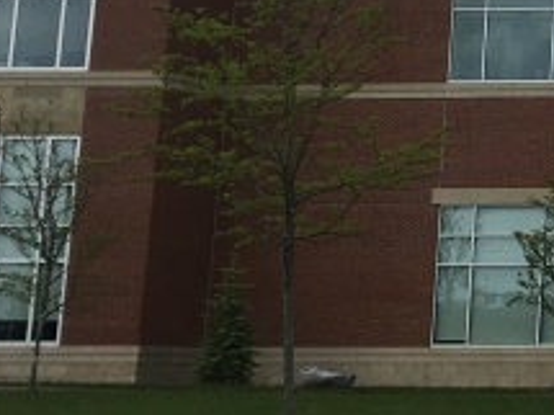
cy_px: -137
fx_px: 2207
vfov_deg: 10.5
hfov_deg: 13.0
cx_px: 997
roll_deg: +0.0
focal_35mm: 138
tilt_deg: +13.5
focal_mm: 4.15
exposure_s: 1/1972
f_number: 2.2
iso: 25
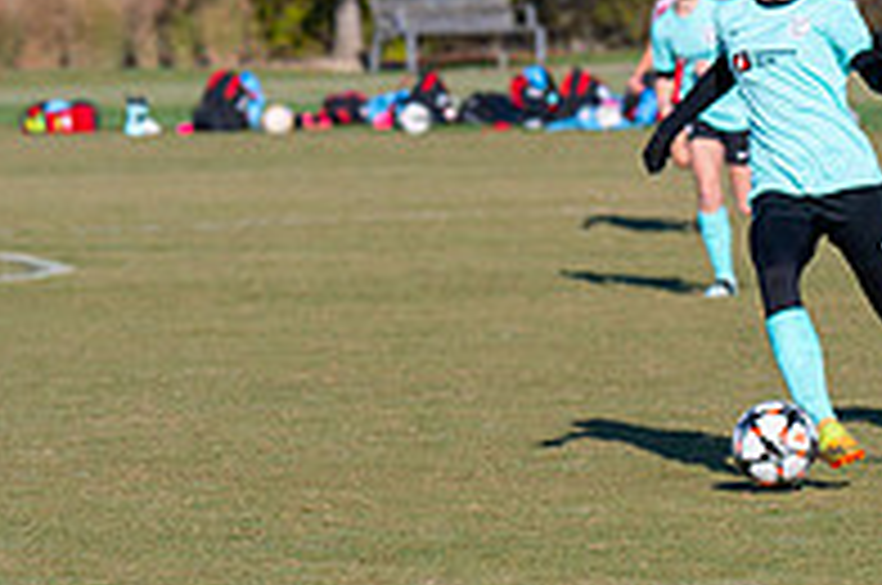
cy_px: 448
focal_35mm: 534
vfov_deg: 2.6
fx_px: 13061
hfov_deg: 3.9
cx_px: 634
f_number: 5.6
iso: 180
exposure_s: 1/1000
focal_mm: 180
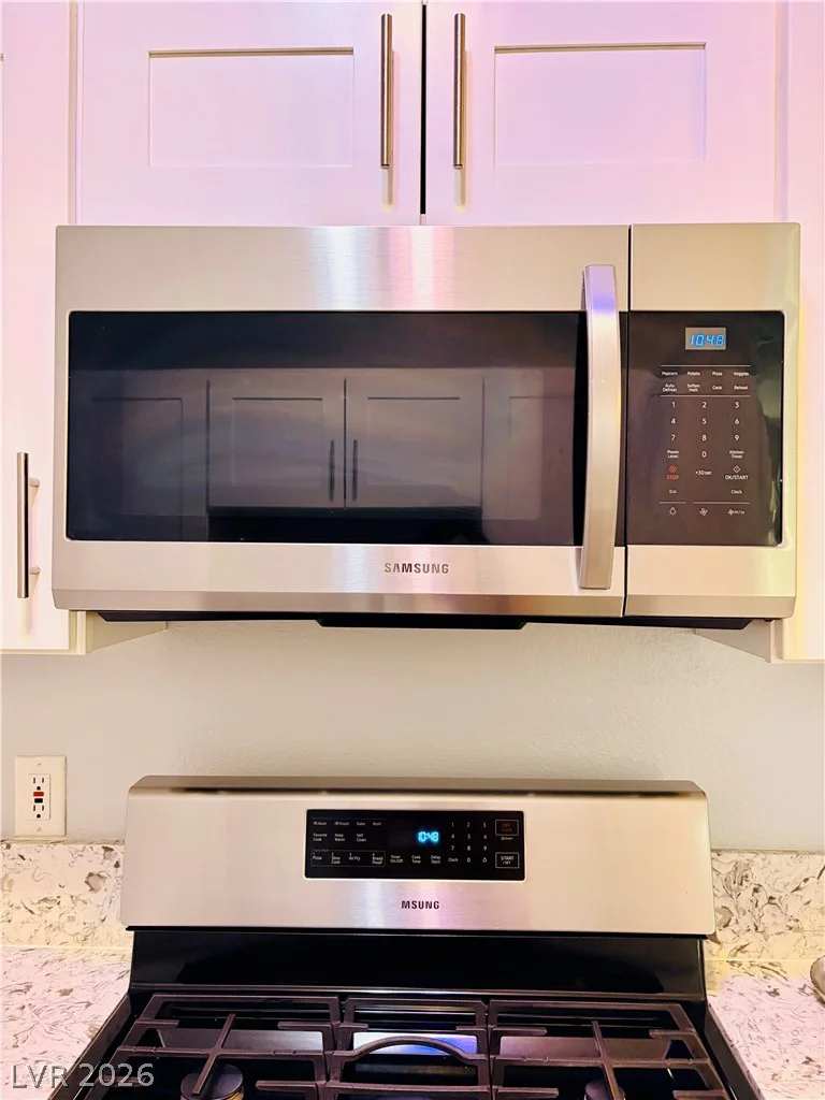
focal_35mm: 26
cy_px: 550
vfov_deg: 67.3
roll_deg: +0.4
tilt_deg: +0.6
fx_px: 826
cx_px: 412
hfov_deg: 53.1
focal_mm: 5.96
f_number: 1.6
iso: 250
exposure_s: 1/60
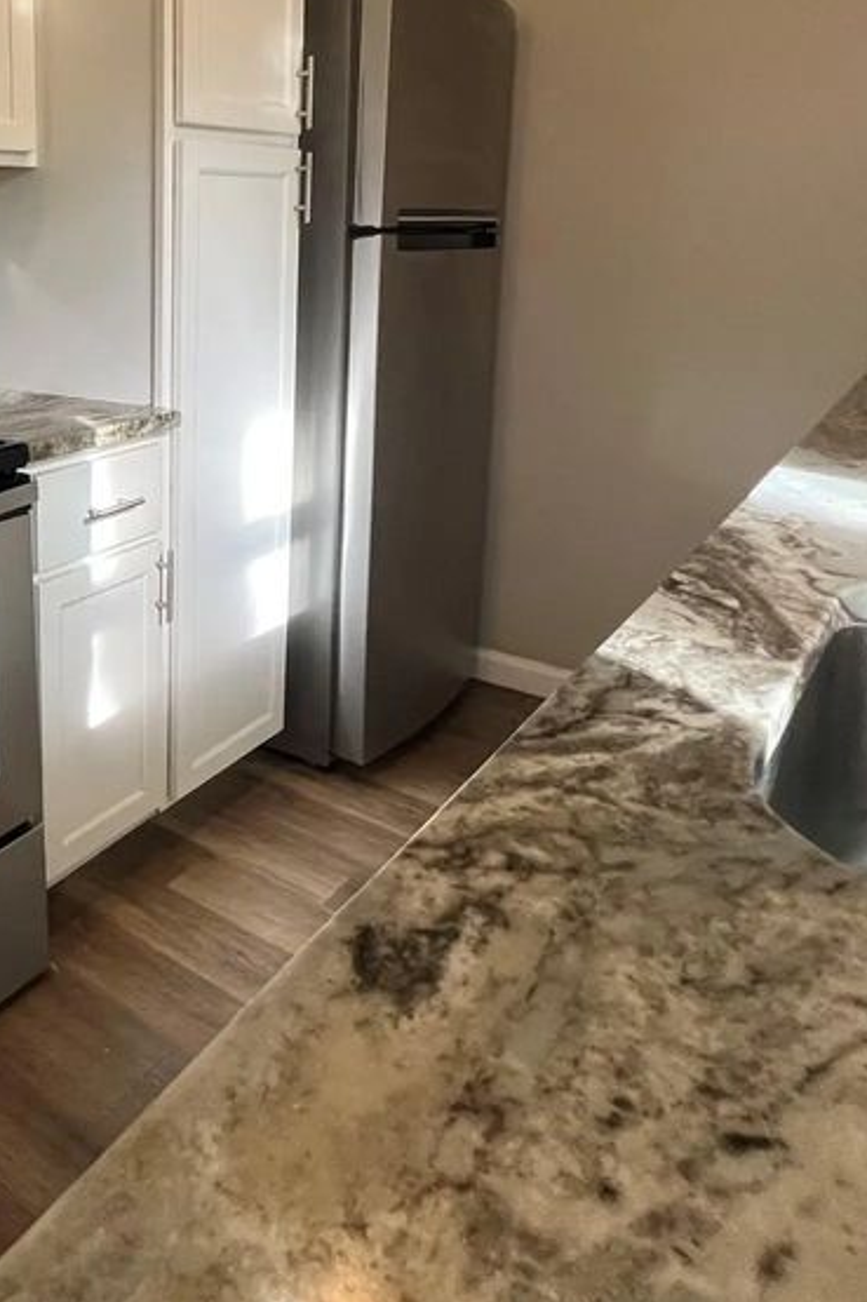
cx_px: -26
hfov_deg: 43.0
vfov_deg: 69.4
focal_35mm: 25
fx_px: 904
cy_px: 428
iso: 200
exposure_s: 1/120
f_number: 1.8
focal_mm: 1.57
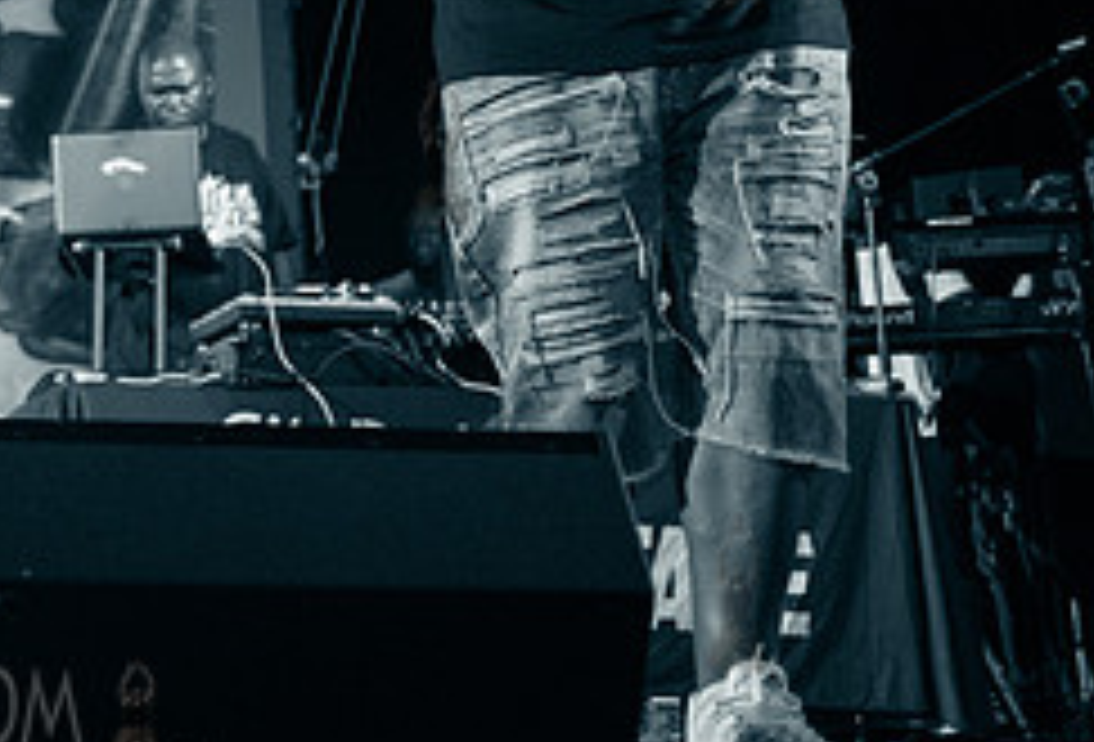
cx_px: -251
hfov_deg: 21.0
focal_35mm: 89
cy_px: -119
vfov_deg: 15.1
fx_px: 2720
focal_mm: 35
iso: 1250
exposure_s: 1/1000
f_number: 2.8
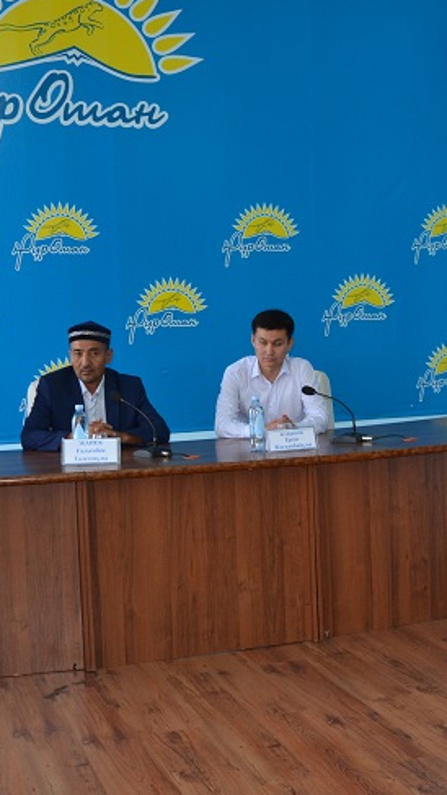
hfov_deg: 19.0
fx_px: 1284
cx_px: 489
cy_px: 403
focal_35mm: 61
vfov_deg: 34.4
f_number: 3.8
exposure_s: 1/60
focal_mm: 21
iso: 450
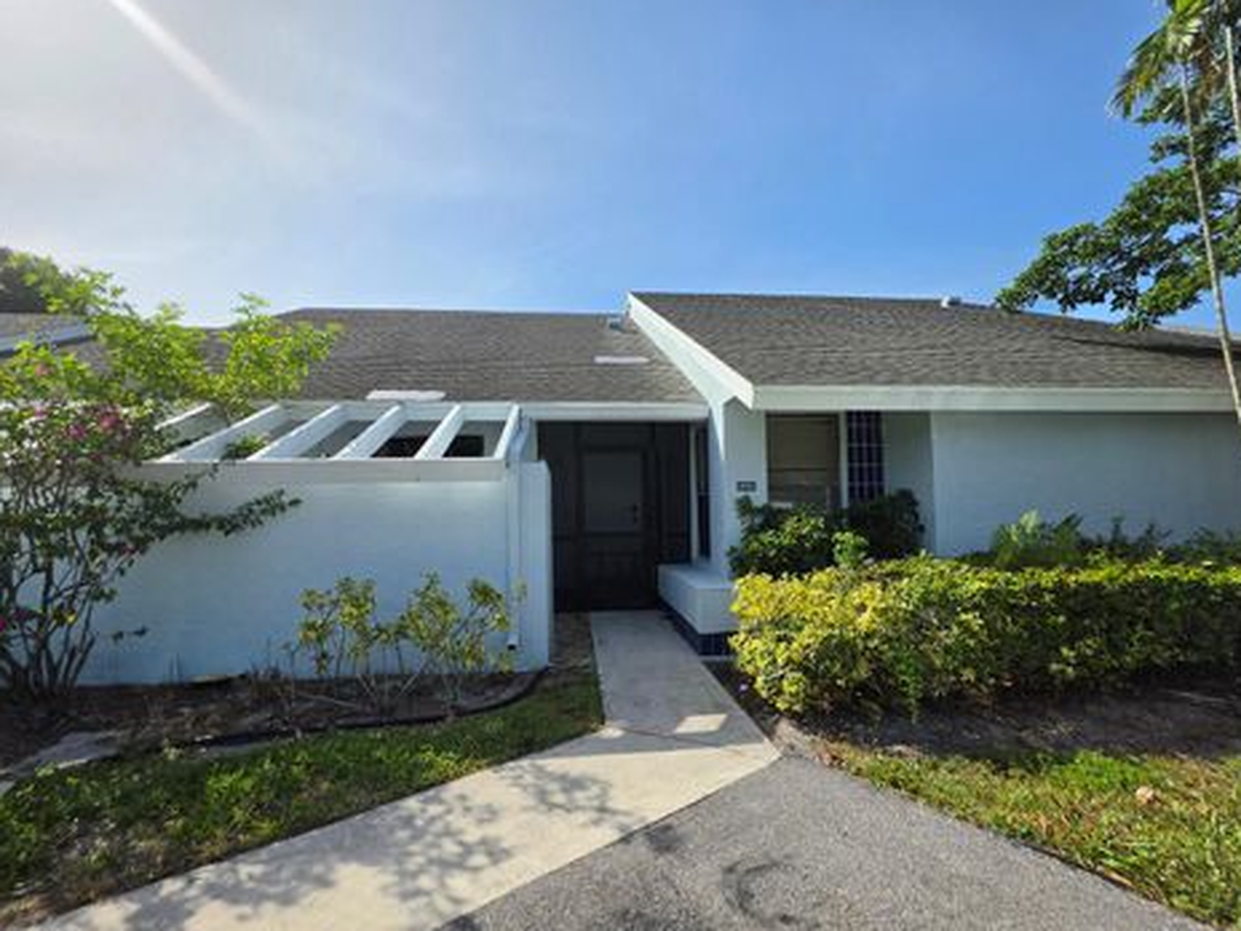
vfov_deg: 85.6
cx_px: 618
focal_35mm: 14
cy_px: 491
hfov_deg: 102.1
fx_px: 502
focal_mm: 2.2
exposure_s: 1/3151
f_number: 1.9
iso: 32
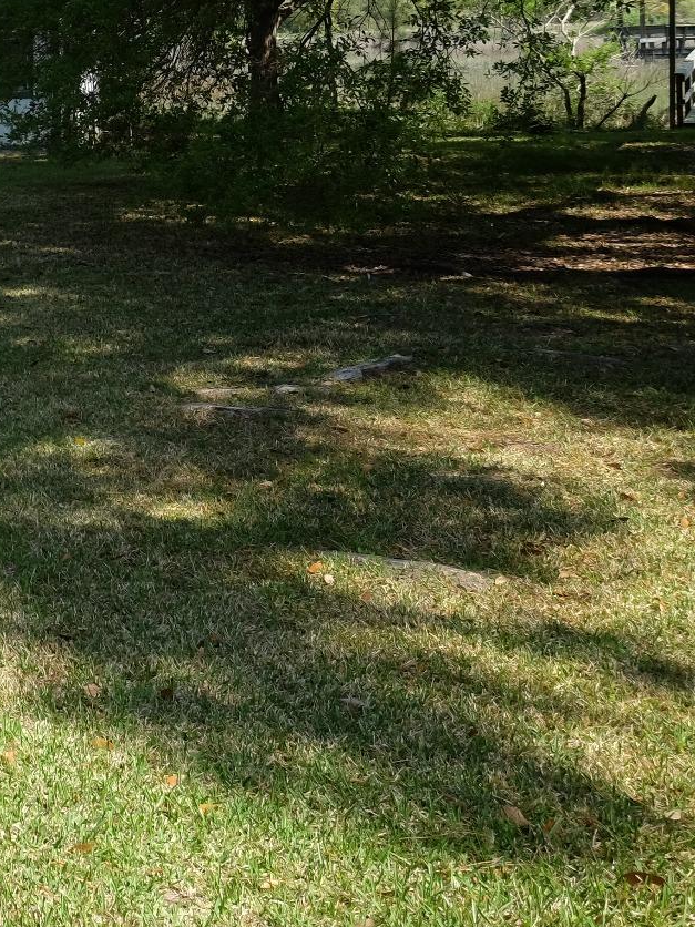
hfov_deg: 20.1
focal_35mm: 57
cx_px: -487
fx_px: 1526
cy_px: 114
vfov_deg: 32.3
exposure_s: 1/340
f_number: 5.6
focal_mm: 14.5
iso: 200
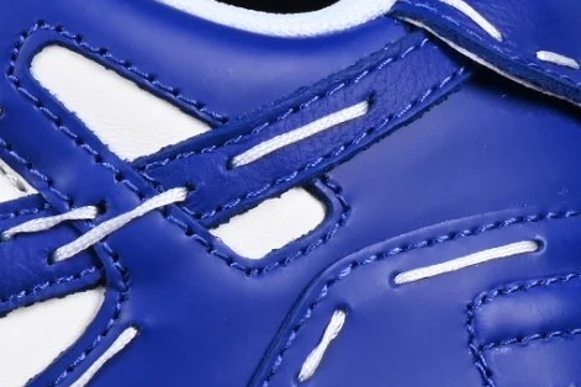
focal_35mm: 408
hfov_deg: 5.0
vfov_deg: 3.4
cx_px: -391
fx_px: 6584
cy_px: 185
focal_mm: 50
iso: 160
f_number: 8
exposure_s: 1/80
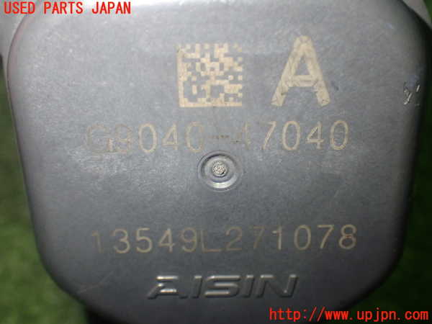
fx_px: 549
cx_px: 216
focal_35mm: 44
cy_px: 162
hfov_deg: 42.9
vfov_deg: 32.9
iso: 400
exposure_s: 1/40
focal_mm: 7.84
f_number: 2.9
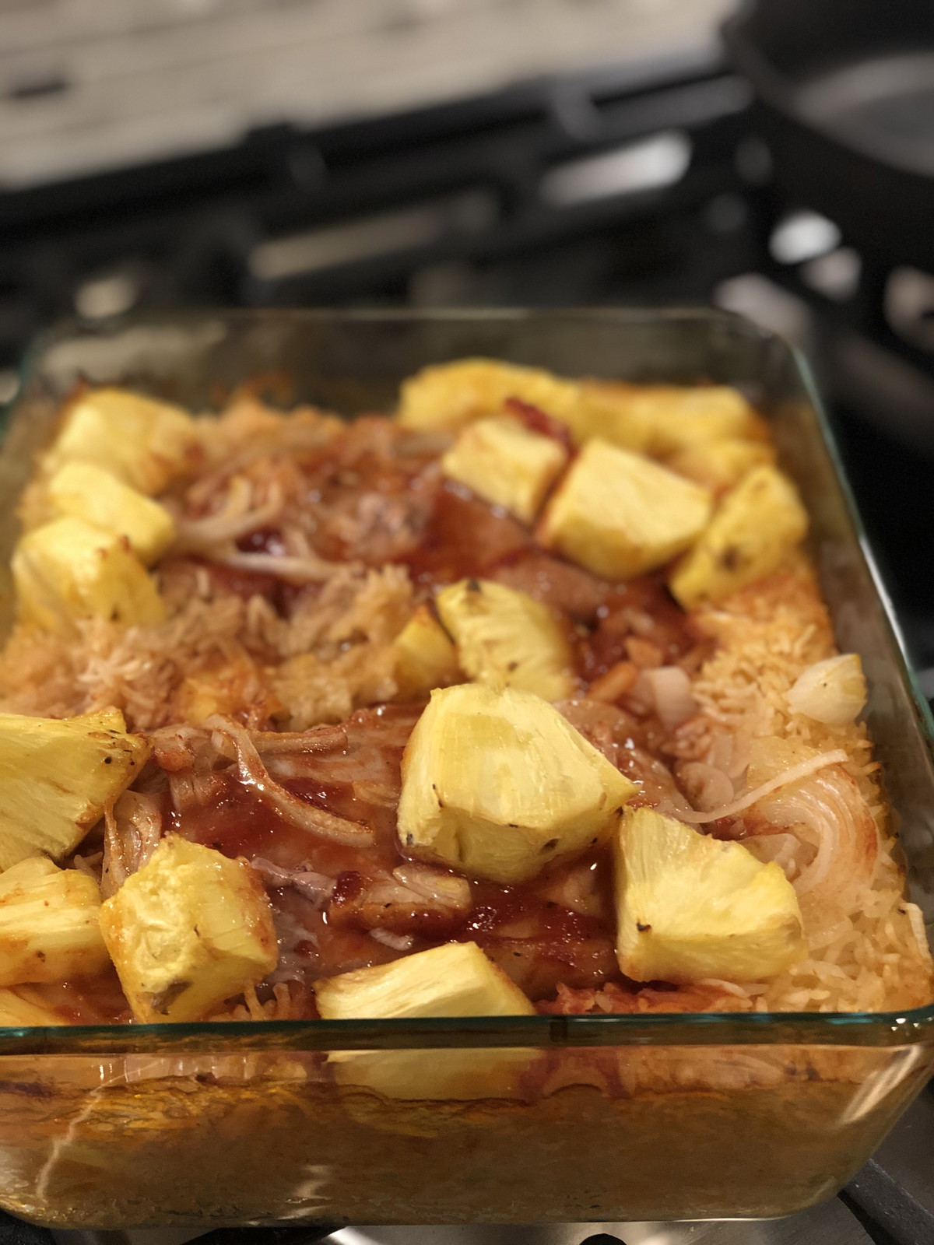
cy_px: 622
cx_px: 467
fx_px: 1871
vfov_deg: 36.8
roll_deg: +0.3
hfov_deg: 28.0
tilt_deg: -34.6
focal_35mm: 52
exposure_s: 1/30
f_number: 2.4
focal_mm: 6
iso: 160
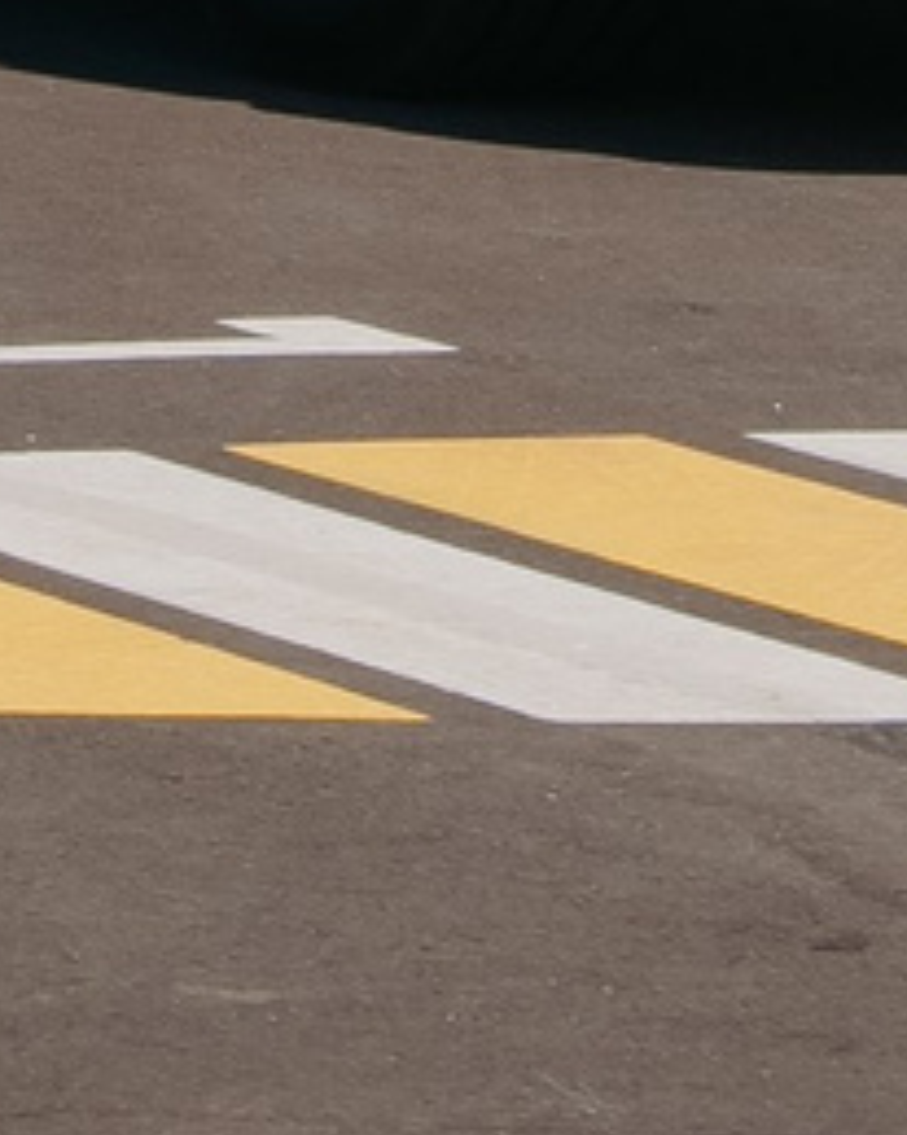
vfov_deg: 3.2
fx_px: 19943
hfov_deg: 2.6
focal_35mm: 594
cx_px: 657
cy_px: -1646
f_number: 14
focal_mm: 64
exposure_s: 1/200
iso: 160
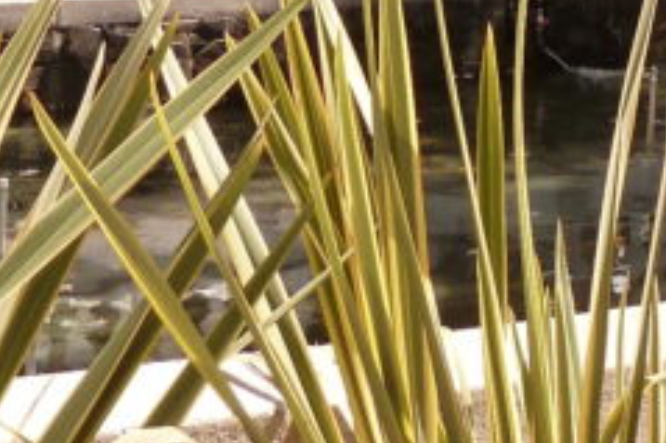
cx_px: 694
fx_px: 2015
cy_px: -460
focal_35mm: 109
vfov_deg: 11.3
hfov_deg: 18.2
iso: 80
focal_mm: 4.1
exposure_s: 1/200
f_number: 4
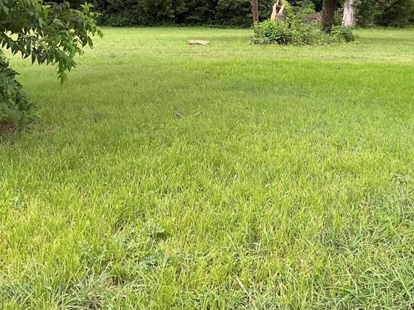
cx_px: 250
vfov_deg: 26.5
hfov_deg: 36.0
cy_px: 27
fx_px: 634
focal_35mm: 53
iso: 16
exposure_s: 1/277
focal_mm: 3
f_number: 1.8
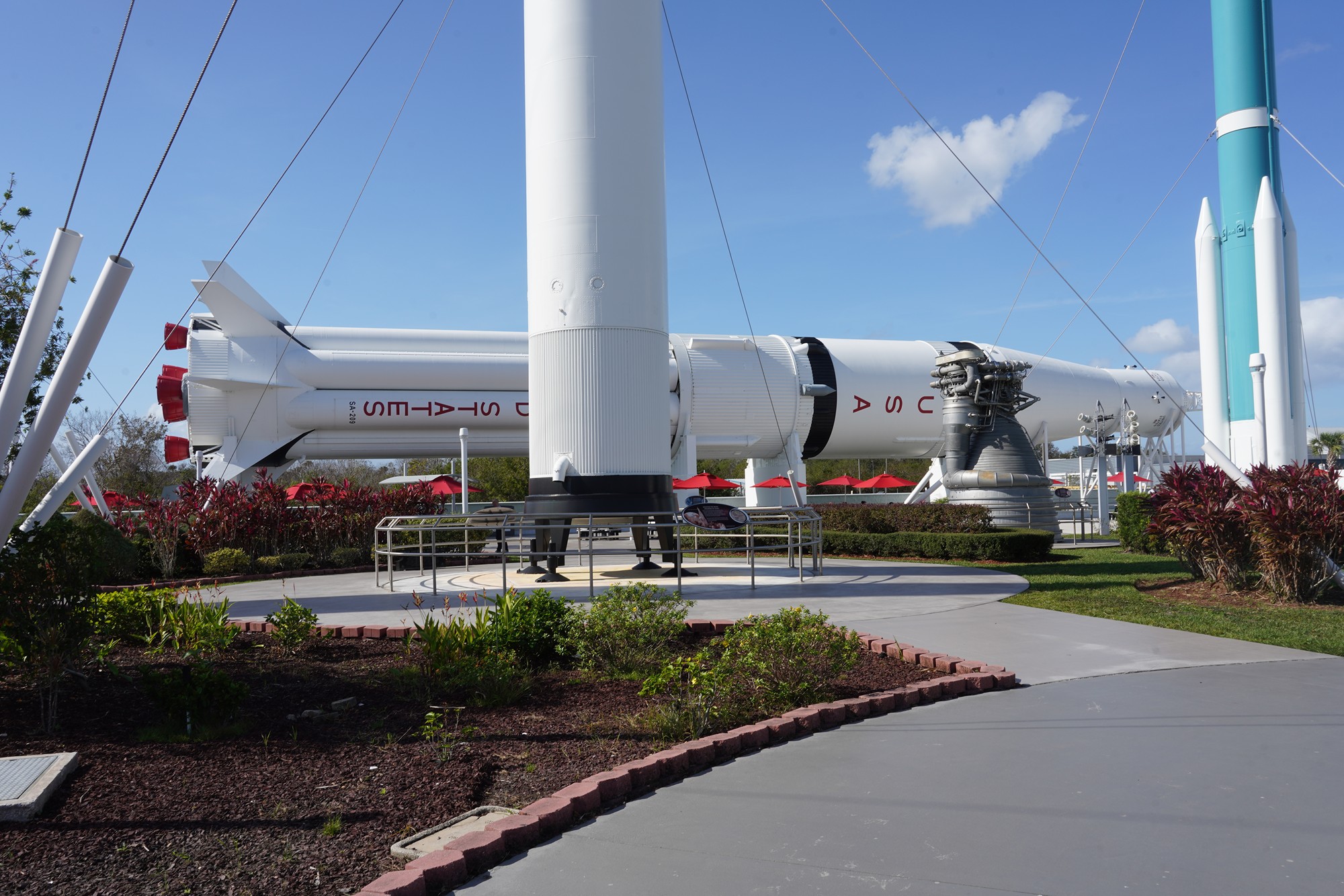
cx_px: 672
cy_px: 448
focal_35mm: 28
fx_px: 1045
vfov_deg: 46.4
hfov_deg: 65.5
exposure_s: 1/100
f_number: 16
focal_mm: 28
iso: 100
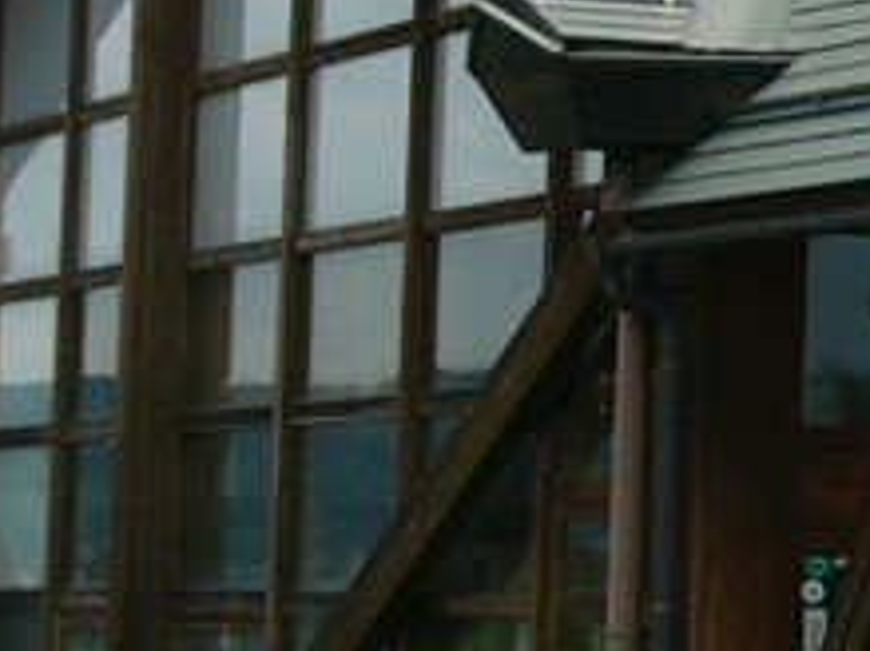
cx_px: 1553
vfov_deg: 7.2
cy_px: 20
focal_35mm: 205
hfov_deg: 9.2
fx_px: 5149
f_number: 8
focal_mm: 5.8
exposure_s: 1/125
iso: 50
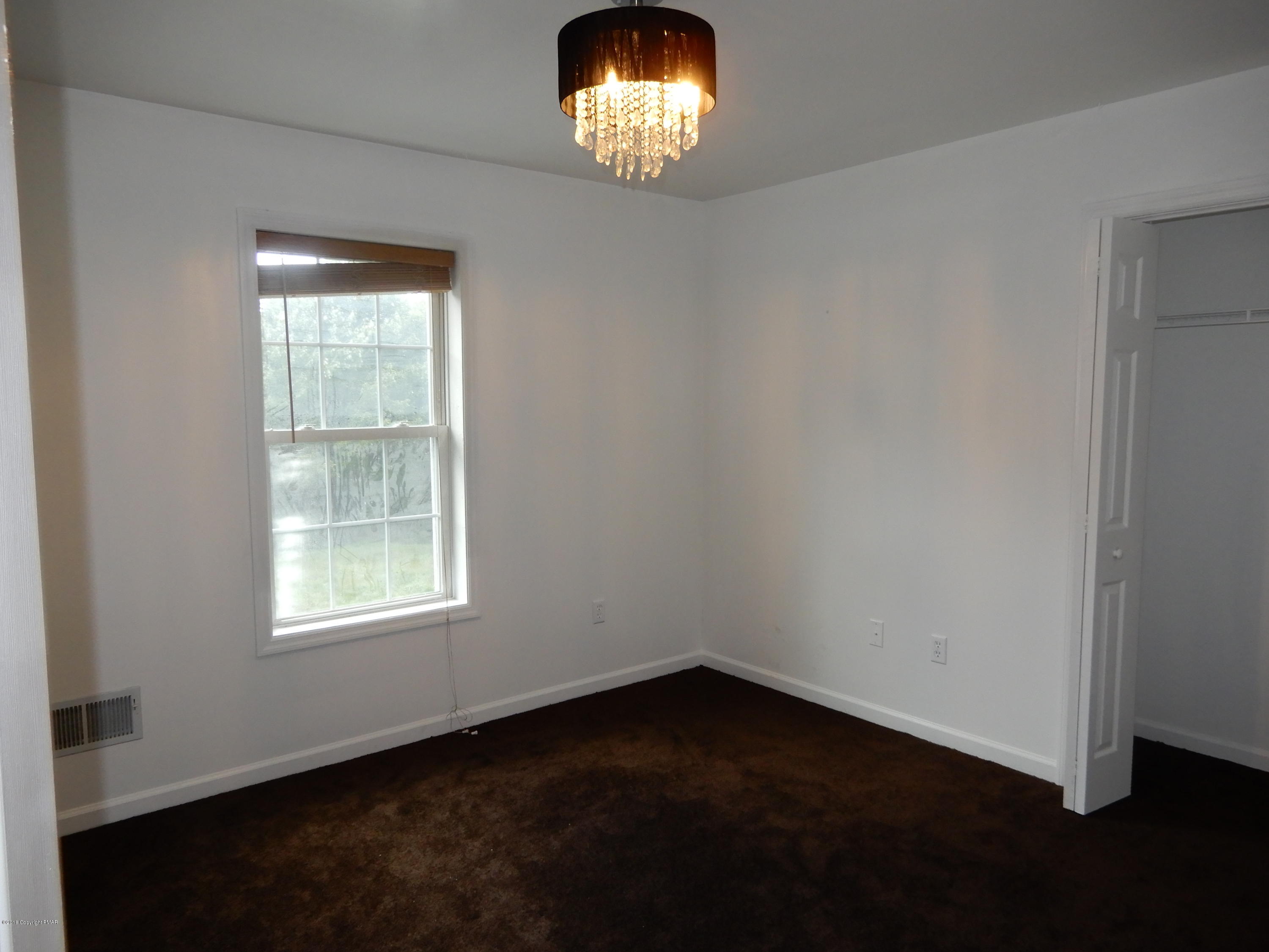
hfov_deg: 71.6
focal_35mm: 24
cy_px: 476
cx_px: 634
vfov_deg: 56.8
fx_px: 880
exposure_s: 1/30
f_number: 3.4
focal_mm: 4.3
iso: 200
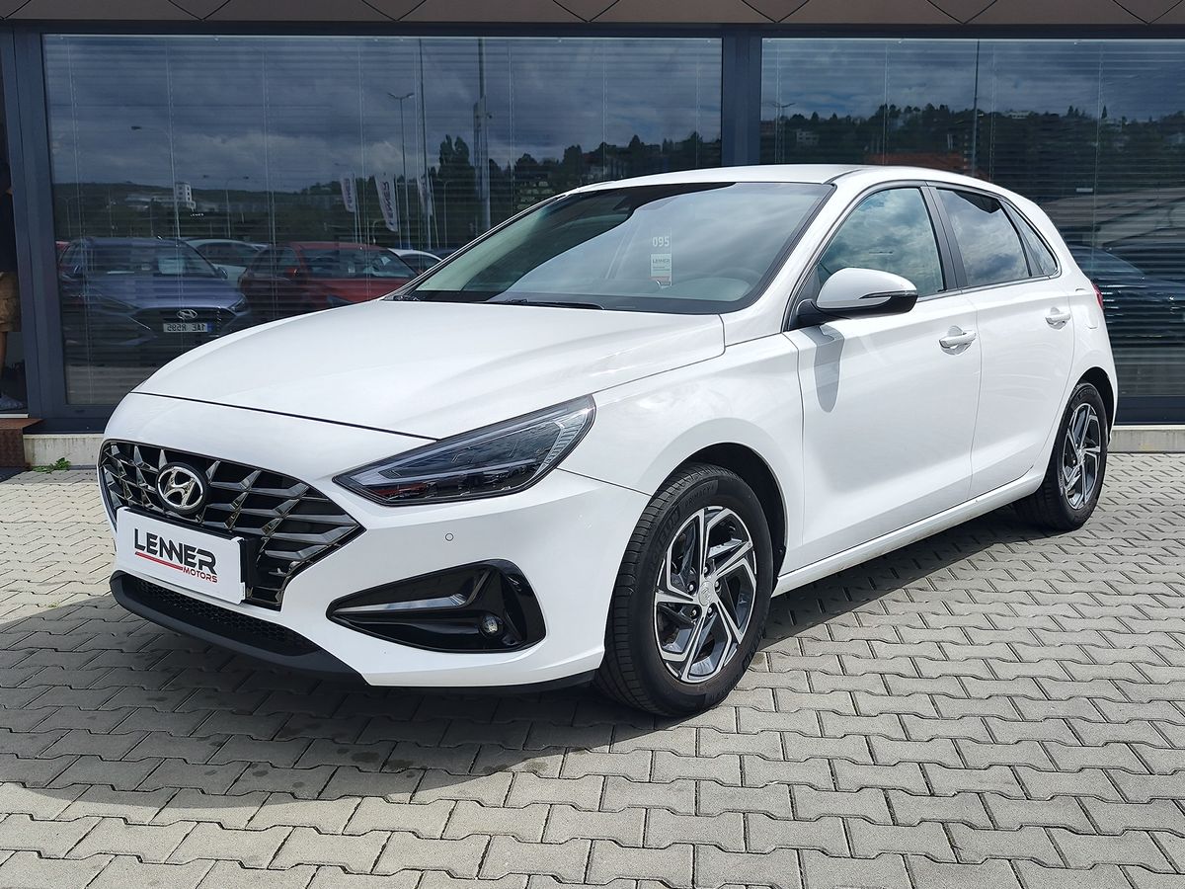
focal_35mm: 23
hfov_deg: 73.9
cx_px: 592
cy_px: 444
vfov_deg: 58.9
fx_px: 787
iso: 50
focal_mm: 7.01
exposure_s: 1/1508
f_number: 1.69
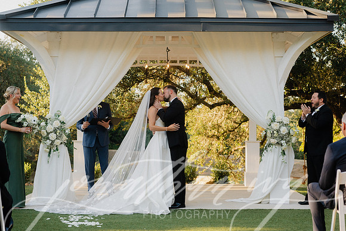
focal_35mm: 78
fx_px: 750
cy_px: 116
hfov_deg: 26.0
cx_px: 173
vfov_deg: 17.5
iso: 400
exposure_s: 1/500
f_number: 4
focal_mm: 78
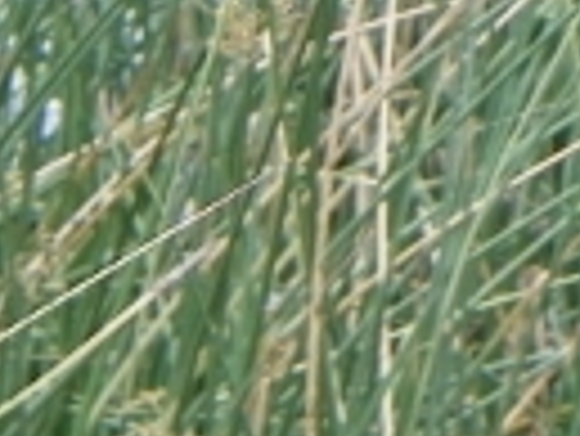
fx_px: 35068
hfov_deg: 0.9
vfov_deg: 0.7
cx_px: 818
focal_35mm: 2091
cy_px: 935
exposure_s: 1/40
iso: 64
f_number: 5.6
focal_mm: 59.9
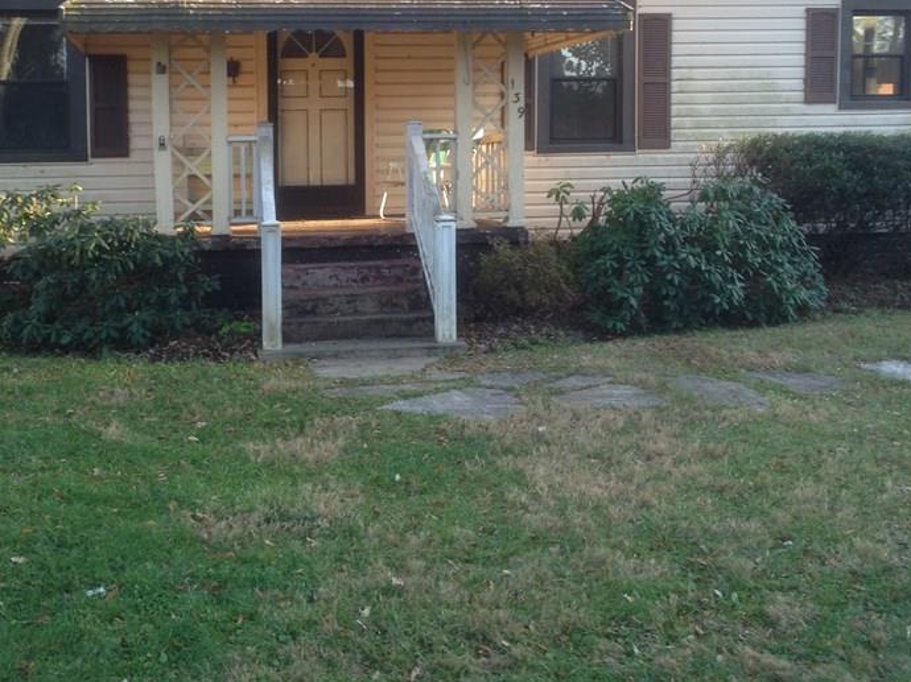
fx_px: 1289
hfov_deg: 38.8
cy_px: 210
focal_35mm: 49
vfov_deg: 29.4
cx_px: 380
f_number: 2.4
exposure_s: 1/120
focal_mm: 4.12
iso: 50
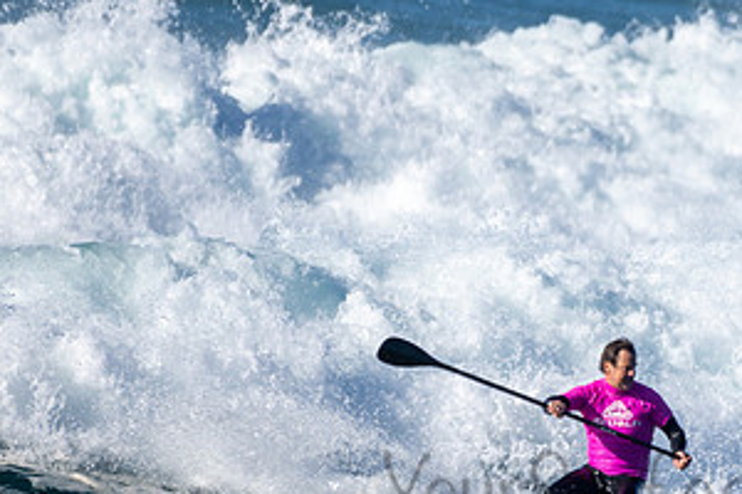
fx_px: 29925
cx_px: 638
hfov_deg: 1.4
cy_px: 468
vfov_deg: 0.9
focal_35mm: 1452
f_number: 5.6
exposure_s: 1/1250
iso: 180
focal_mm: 500
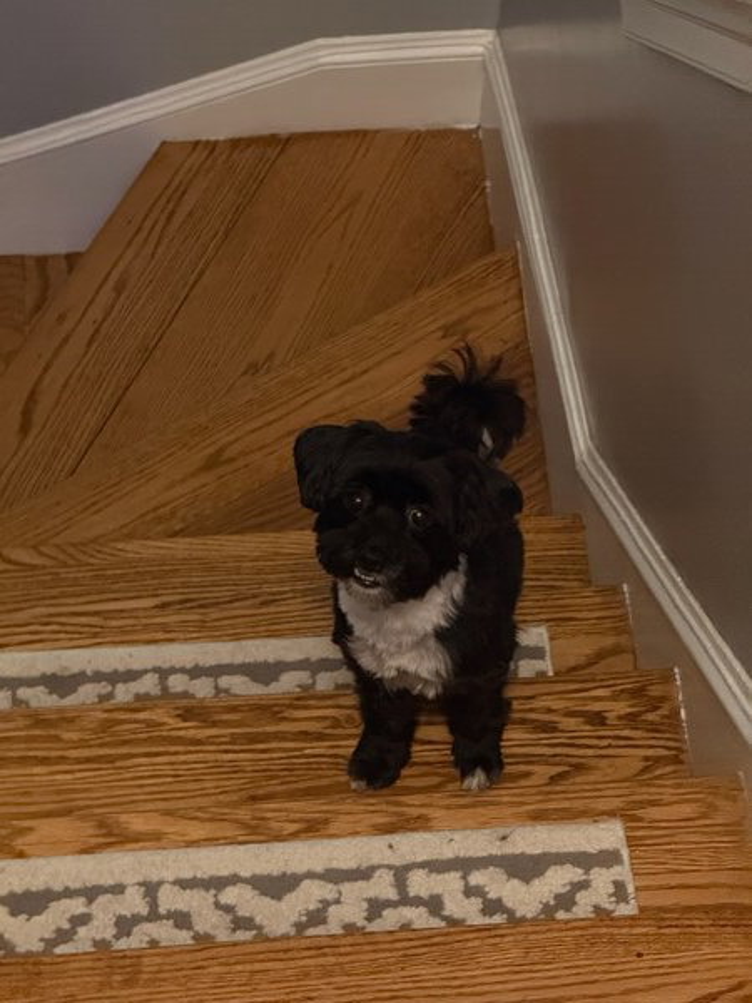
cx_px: 376
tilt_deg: -53.3
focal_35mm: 120
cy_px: 502
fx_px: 3476
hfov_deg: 12.3
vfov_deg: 16.4
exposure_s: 1/20
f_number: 2.8
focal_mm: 15.66
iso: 1600
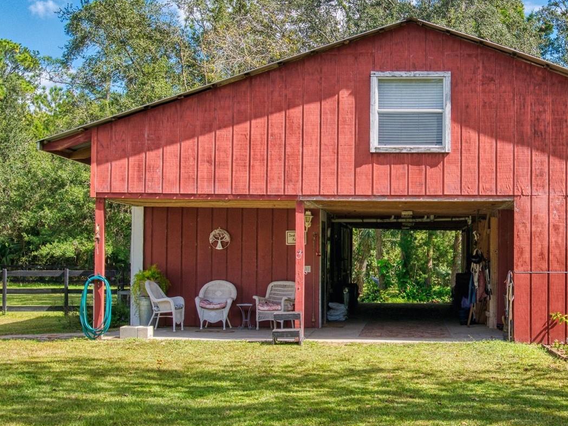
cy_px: 201
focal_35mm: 64
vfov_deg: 22.9
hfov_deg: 29.9
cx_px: 407
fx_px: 1050
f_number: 8
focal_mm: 21
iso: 400
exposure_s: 1/80
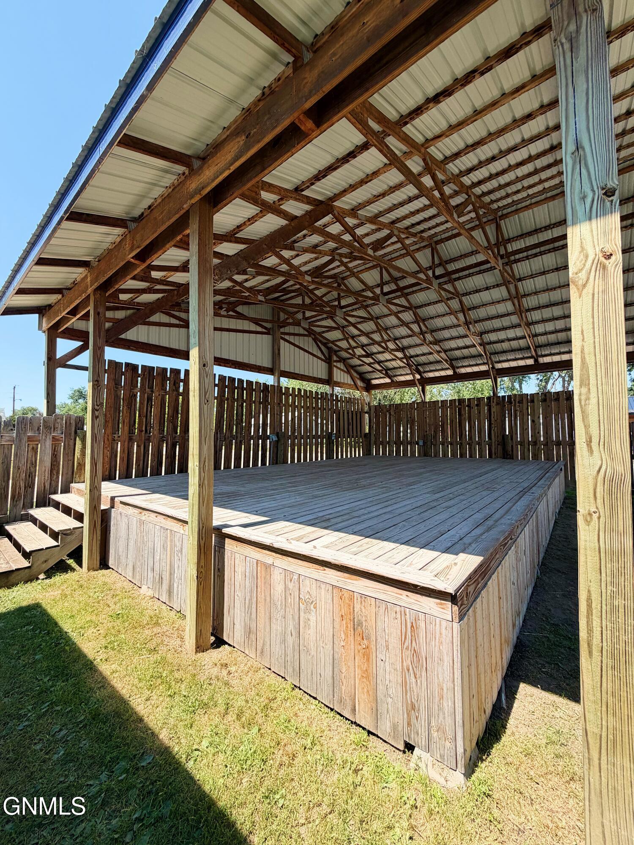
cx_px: 317
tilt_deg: +3.4
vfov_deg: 102.1
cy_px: 422
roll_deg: +0.7
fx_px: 342
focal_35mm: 14
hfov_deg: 85.7
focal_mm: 2.22
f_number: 2.2
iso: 40
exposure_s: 1/607
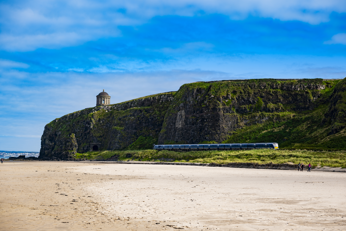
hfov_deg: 30.5
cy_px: 116
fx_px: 634
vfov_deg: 20.6
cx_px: 173
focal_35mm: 66
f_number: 5.6
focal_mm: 66
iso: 64
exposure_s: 1/250
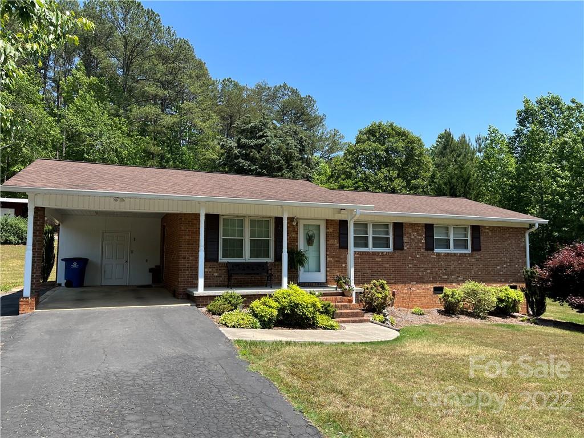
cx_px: 292
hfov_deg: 67.3
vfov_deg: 53.1
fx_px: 439
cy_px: 219
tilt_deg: +5.4
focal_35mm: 26
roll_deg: -0.3
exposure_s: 1/1832
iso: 50
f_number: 1.6
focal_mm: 5.1
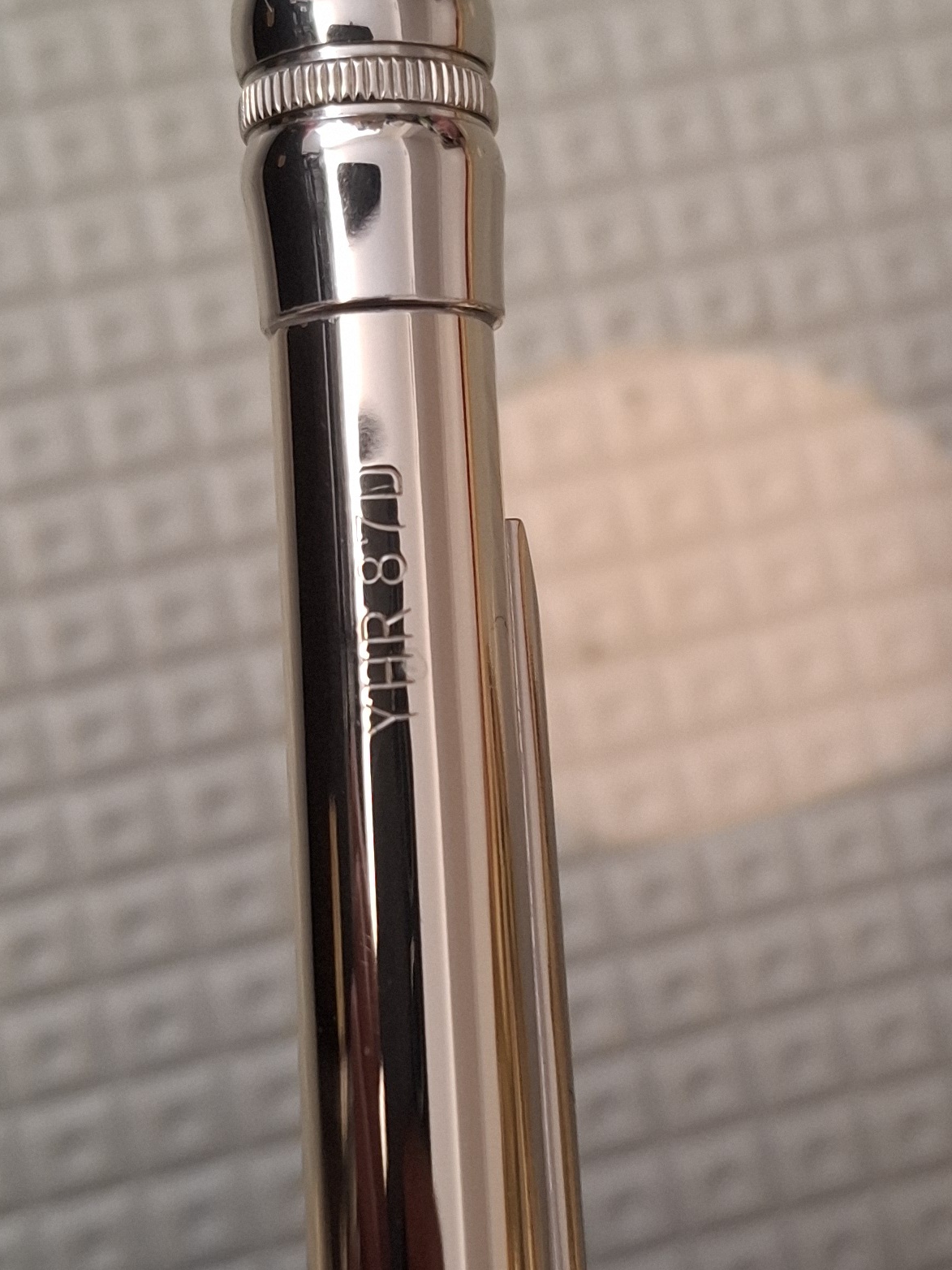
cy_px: 525
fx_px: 2200
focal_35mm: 60
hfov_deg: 24.2
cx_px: 713
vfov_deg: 32.1
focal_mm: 5.54
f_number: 1.8
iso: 250
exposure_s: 1/33
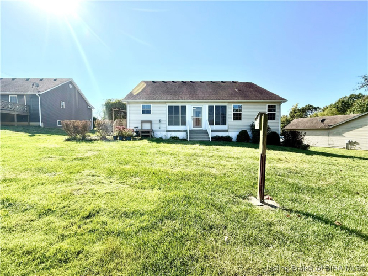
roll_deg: +0.3
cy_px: 138
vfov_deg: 85.7
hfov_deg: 102.1
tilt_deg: -0.3
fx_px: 149
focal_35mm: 14
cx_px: 184
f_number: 2.2
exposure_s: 1/1050
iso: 64
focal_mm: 2.22
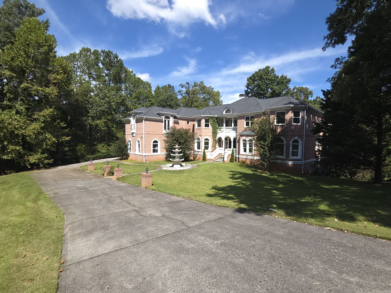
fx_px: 169
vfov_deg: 81.8
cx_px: 224
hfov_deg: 97.5
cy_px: 148
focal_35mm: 15
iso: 50
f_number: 2.2
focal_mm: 2.2
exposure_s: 1/854
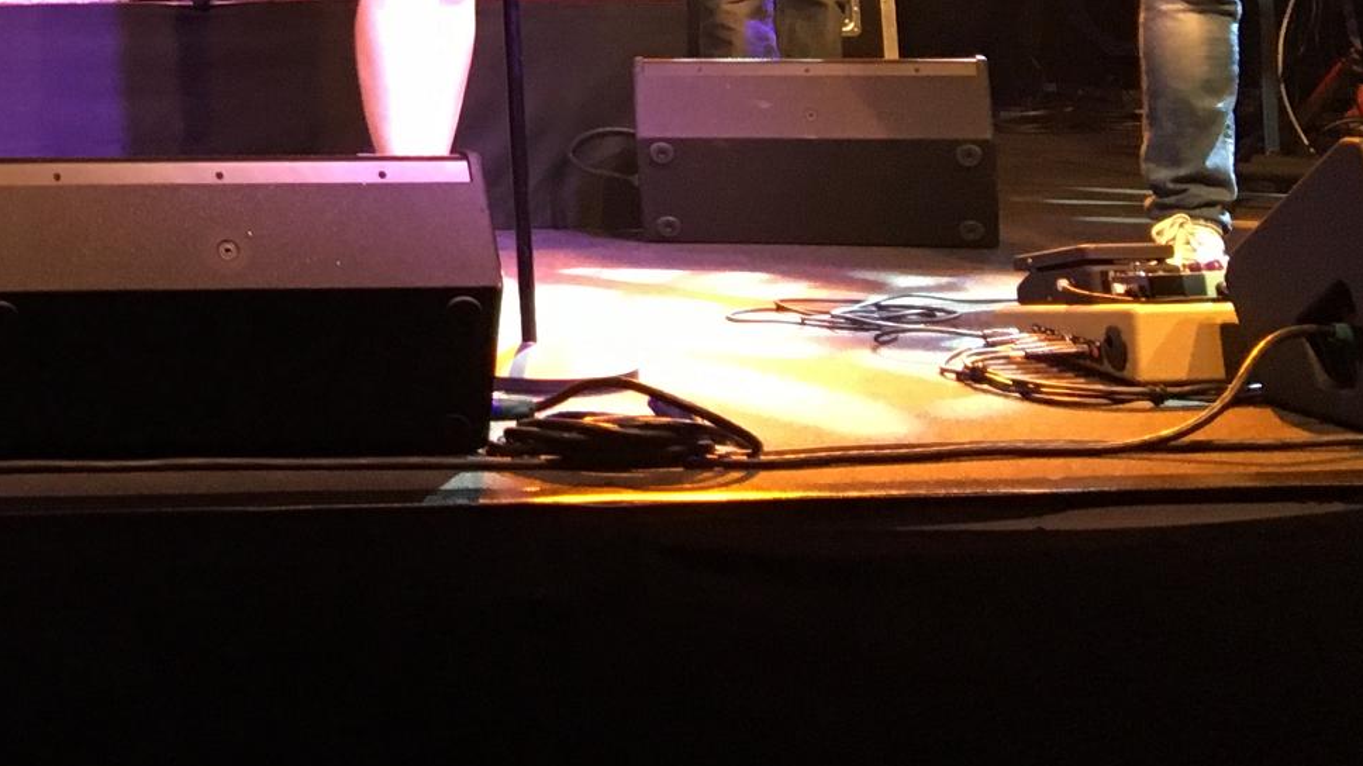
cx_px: -148
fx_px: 2855
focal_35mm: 79
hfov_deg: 24.9
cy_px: -458
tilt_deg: +6.7
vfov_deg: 14.1
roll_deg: +1.1
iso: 160
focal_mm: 4.15
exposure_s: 1/33
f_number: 2.2
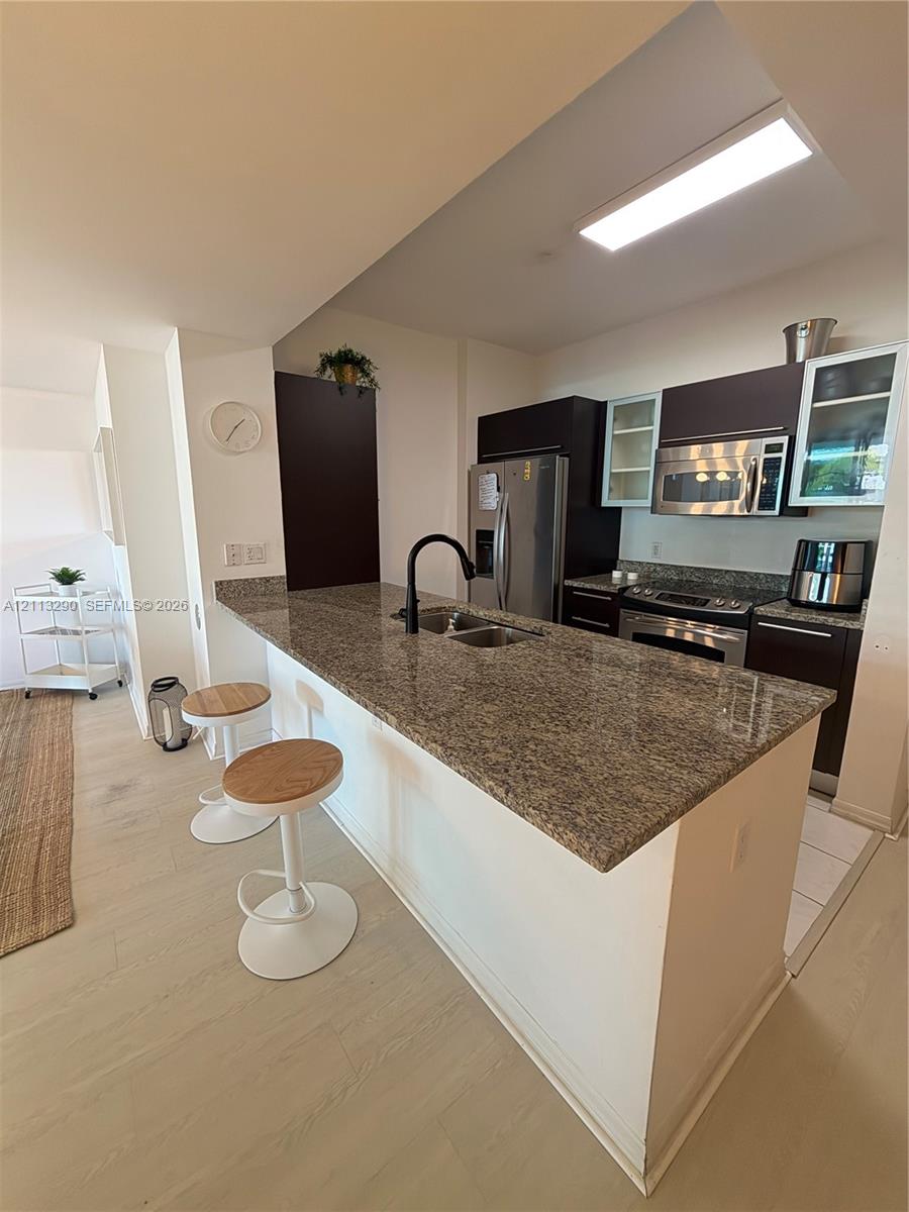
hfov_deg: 85.7
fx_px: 490
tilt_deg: -10.4
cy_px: 606
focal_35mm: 14
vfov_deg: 102.1
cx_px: 454
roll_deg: -0.5
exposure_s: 1/40
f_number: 2.2
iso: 320
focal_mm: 2.22
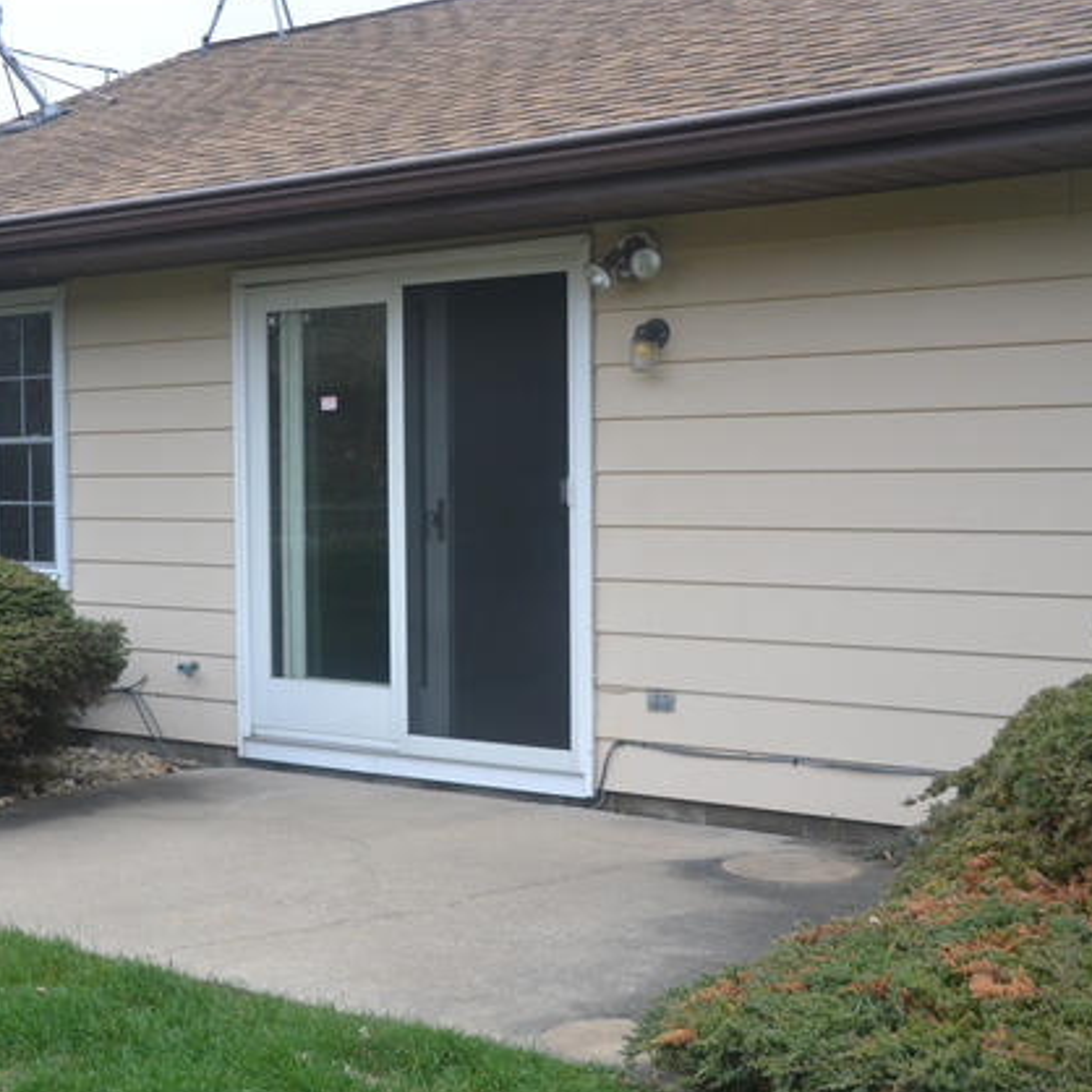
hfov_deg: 32.1
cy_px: 542
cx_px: 350
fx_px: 1879
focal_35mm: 53
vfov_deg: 32.4
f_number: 5.6
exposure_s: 1/125
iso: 320
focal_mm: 27
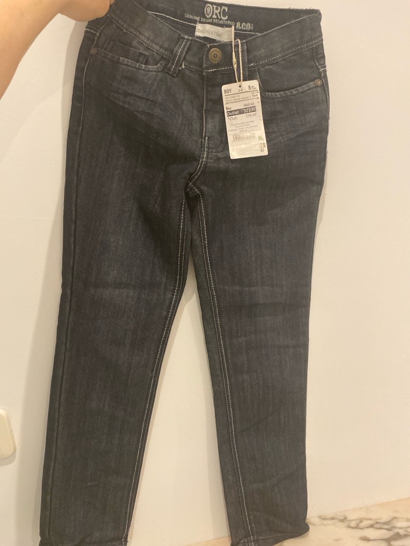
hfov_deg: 53.1
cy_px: 273
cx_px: 205
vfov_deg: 67.3
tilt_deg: -11.7
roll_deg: +6.4
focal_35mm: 26
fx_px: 411
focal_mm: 4.25
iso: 400
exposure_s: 1/50
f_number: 1.8
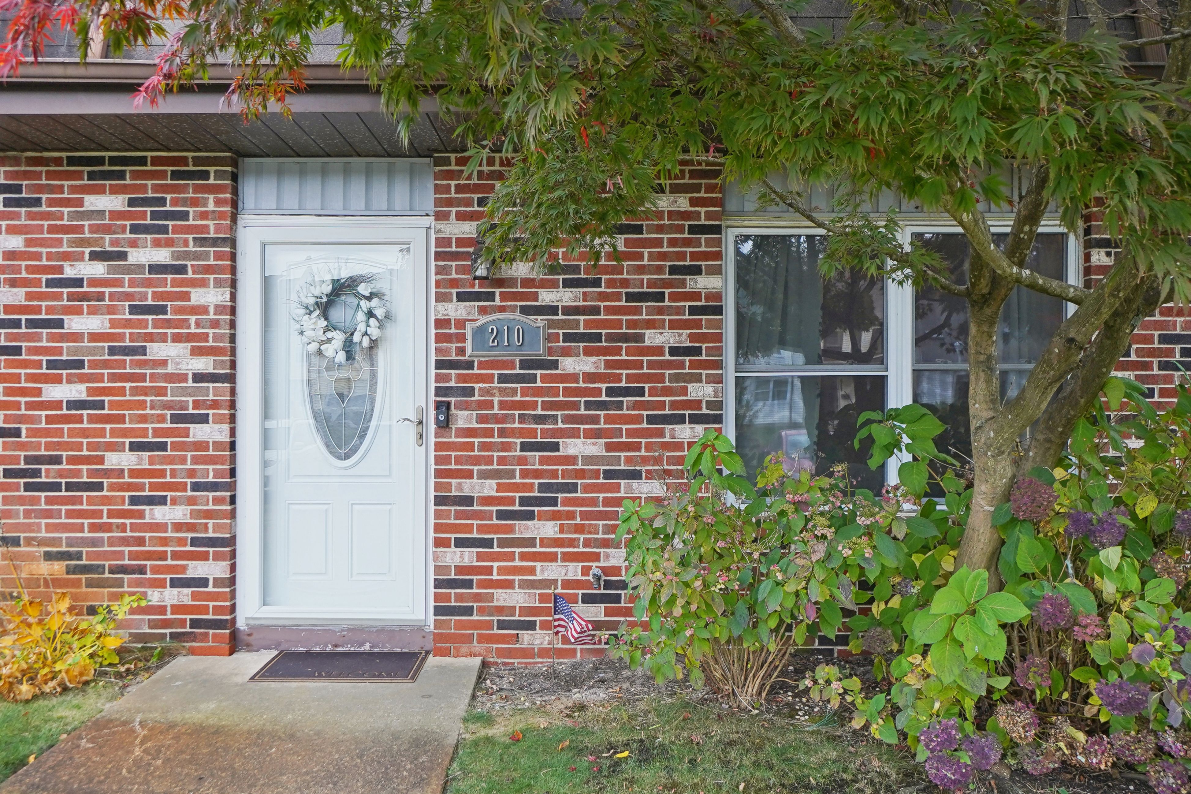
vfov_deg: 47.9
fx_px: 893
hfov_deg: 67.4
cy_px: 397
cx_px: 596
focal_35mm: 27
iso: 400
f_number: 5.6
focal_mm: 18
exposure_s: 1/80
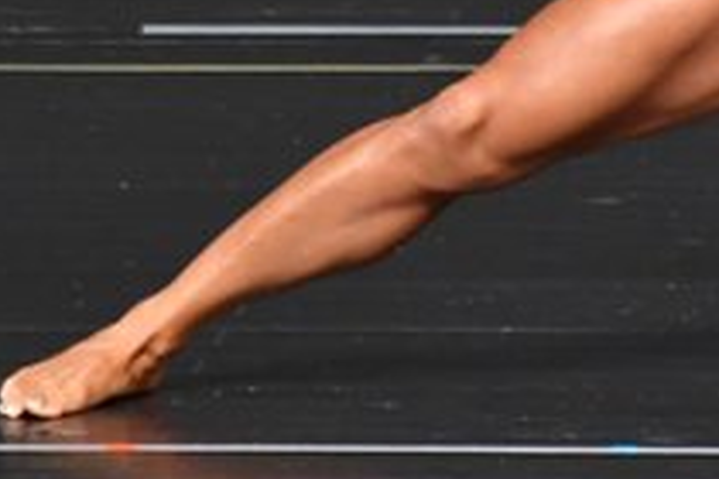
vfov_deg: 0.8
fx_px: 33231
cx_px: 758
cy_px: -263
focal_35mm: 1664
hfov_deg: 1.2
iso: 2500
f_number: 5.6
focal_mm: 300
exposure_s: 1/400
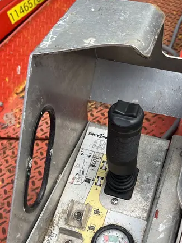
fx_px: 308
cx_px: 100
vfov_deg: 42.2
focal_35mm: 44
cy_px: 166
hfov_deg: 32.9
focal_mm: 5.1
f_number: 1.6
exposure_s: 1/1163
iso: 50
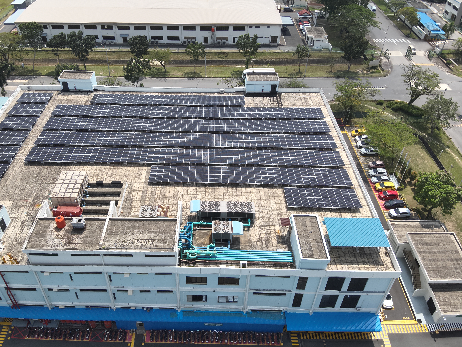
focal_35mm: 28
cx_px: 200
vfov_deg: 49.5
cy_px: 146
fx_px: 374
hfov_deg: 63.2
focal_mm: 4.4
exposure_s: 1/1000
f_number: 2.8
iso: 100
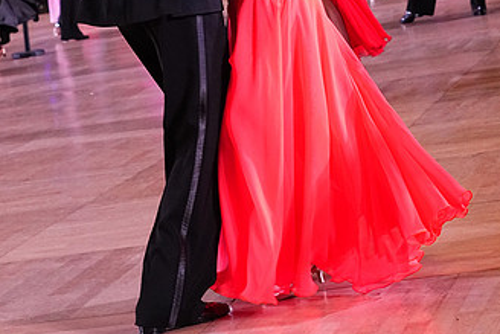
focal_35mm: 145
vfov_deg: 9.4
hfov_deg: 14.1
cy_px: -55
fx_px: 2015
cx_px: 269
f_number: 5.6
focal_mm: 55
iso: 3200
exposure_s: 1/320
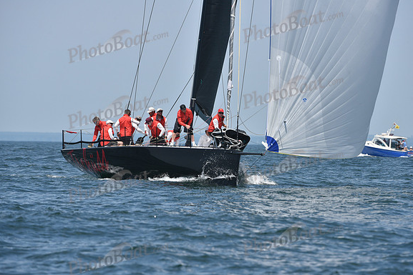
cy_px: 138
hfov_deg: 5.1
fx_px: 4613
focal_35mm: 402
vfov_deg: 3.4
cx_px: 206
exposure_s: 1/1000
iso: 320
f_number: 9
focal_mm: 400
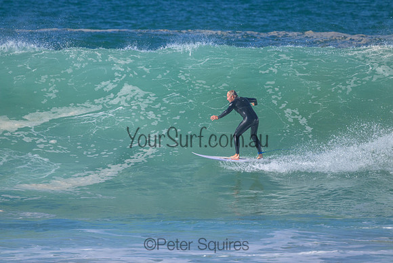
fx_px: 8735
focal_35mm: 800
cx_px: 196
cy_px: 132
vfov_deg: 1.7
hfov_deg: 2.6
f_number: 11
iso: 1250
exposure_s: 1/2000
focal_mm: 800
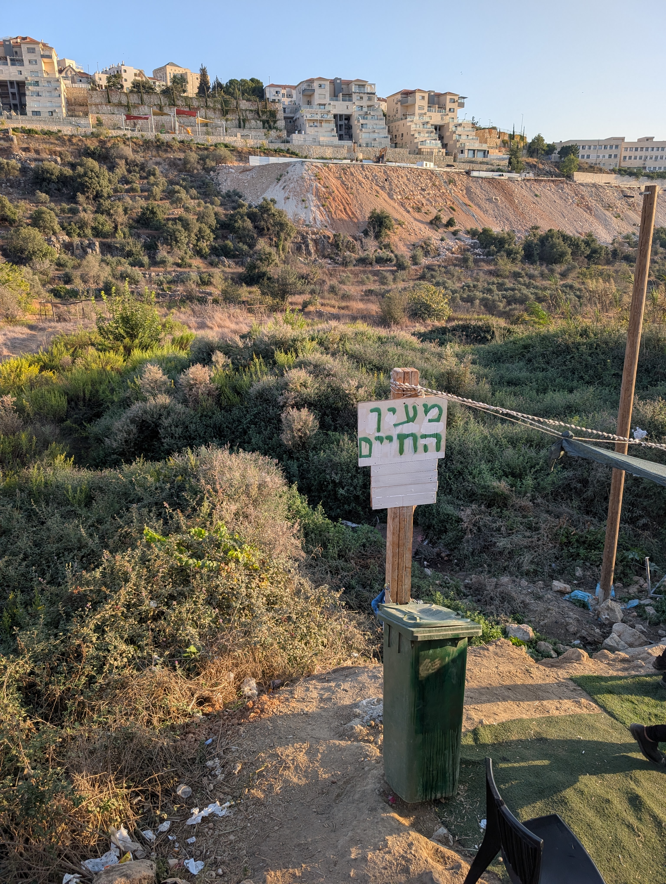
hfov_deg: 56.9
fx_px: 614
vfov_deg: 71.5
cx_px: 333
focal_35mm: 24
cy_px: 442
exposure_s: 1/398
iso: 21
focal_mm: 6.9
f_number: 1.68
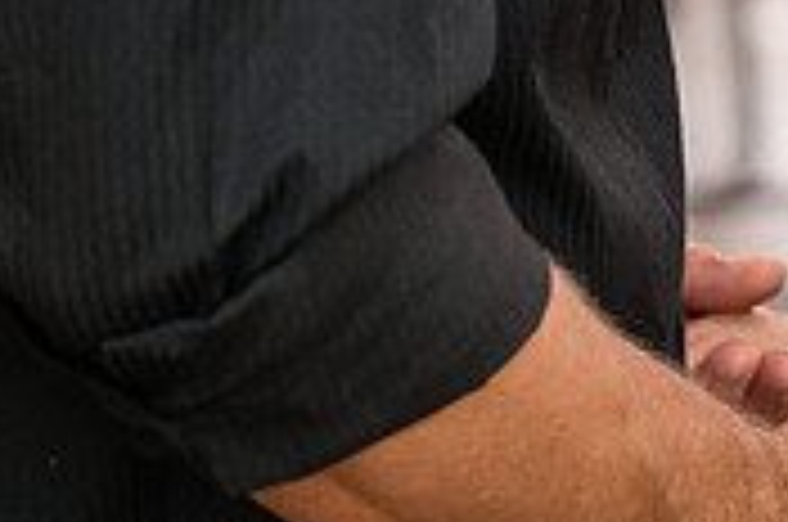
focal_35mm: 426
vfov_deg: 3.2
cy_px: 203
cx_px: 1158
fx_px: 9308
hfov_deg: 4.8
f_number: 2.8
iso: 400
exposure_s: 1/320
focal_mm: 70
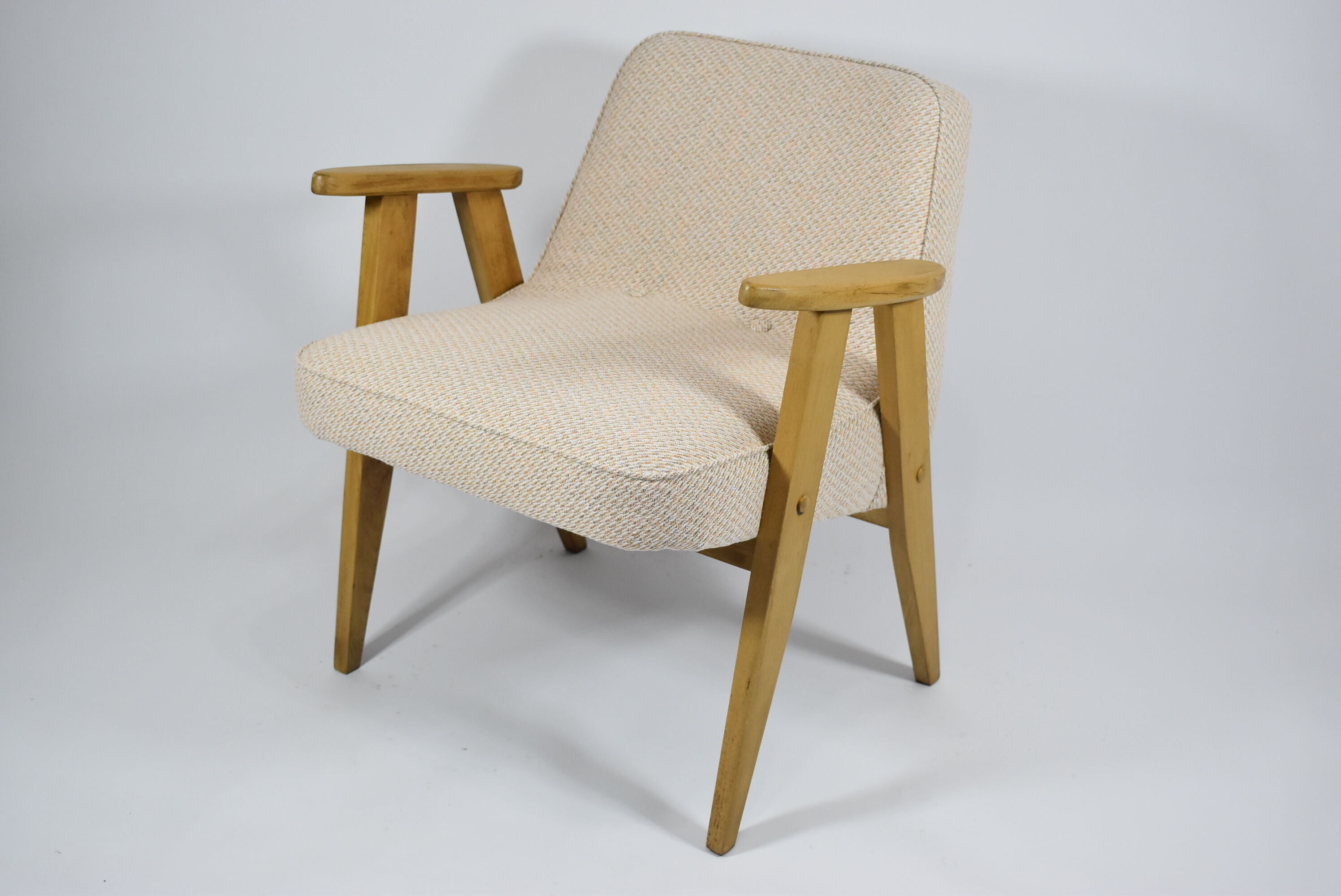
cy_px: 448
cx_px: 670
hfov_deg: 44.9
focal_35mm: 44
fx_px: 1622
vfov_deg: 30.9
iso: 800
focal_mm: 29
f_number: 5
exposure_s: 1/125
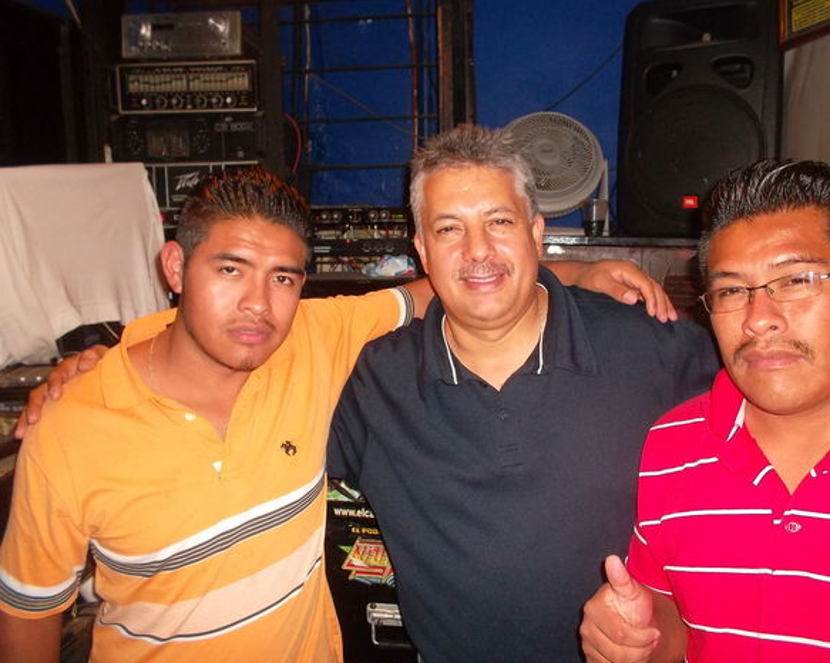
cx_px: 436
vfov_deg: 48.5
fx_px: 737
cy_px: 329
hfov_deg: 58.8
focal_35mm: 30
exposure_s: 1/45
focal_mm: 4.1
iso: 200
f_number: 3.3
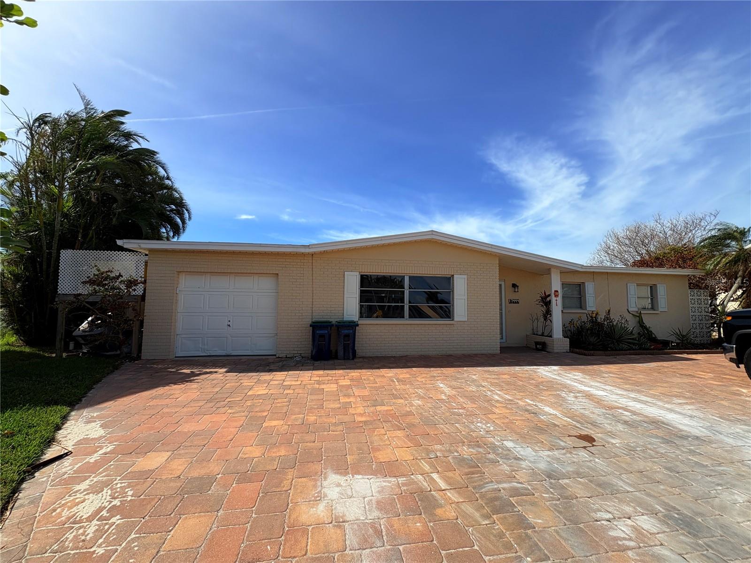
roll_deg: -0.4
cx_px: 376
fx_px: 304
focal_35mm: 14
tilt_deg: +5.7
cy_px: 282
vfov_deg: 85.7
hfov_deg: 102.1
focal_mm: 2.22
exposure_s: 1/2273
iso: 40
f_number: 2.2
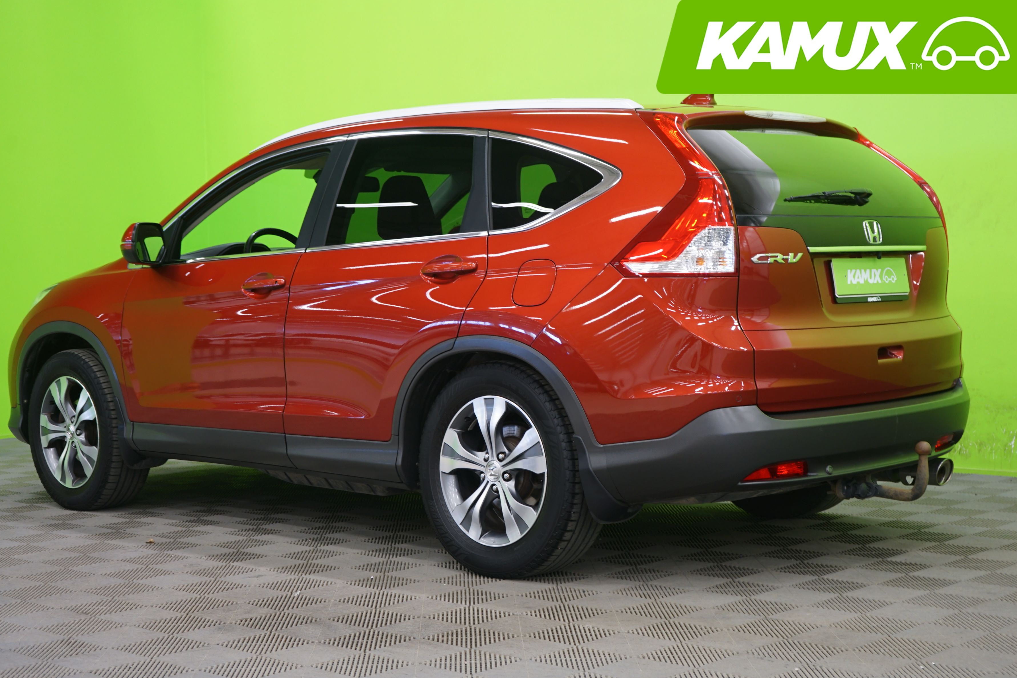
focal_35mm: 54
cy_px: 335
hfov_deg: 36.9
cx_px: 515
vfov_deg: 25.1
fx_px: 1525
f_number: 4.5
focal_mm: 49
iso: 400
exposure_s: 1/5
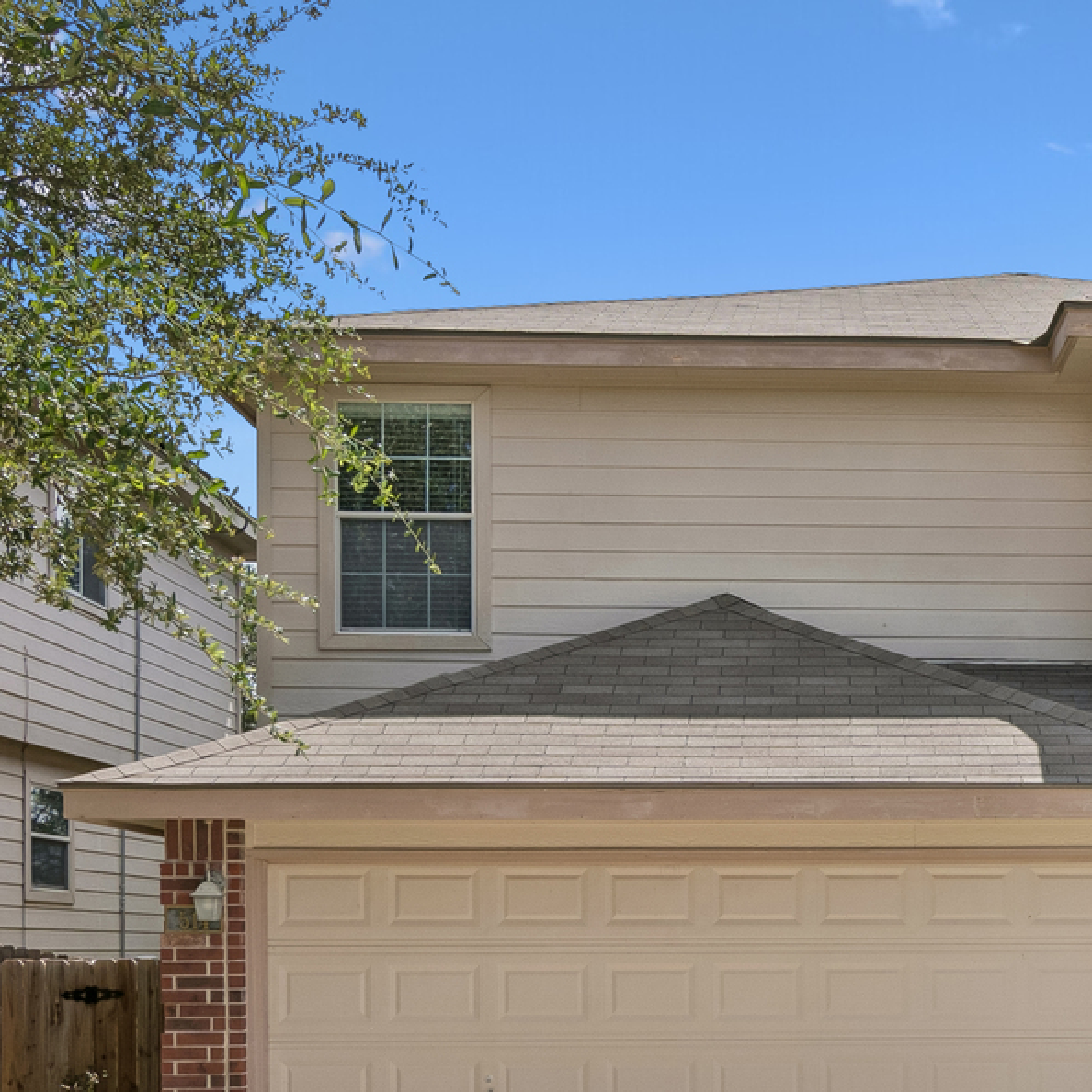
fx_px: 1820
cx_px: 1121
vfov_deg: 31.9
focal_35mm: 51
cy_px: 961
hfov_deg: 30.7
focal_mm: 15
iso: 100
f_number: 10
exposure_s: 1/500
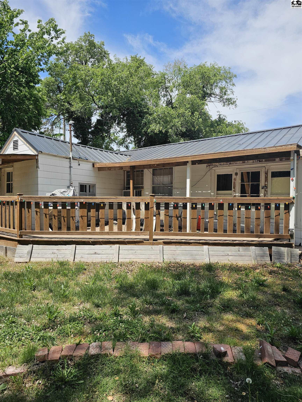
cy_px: 201
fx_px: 268
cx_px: 151
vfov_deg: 73.9
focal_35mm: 23
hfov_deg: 58.9
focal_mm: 6.3
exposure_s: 1/1163
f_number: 1.7
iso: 20
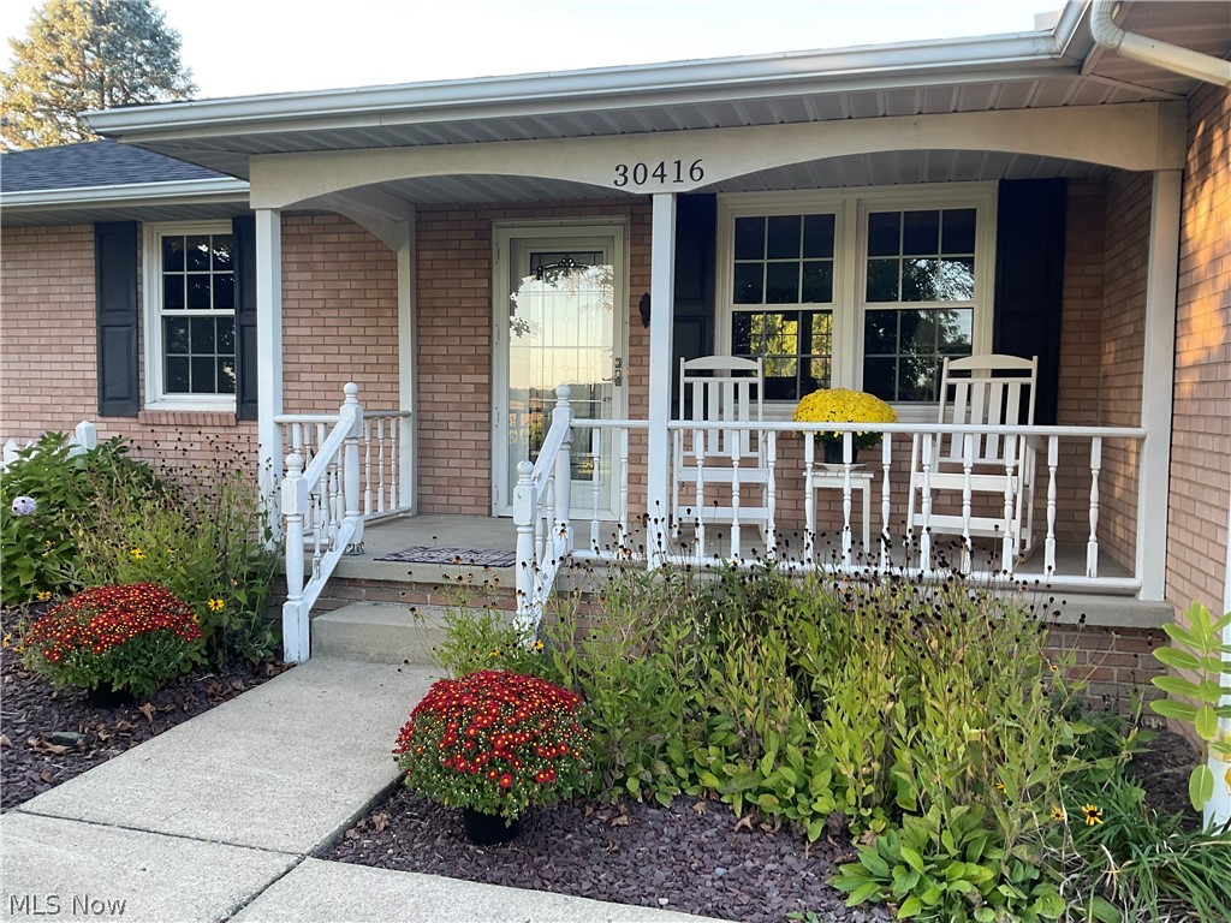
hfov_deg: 61.7
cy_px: 462
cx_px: 616
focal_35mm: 29
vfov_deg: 48.2
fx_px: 1031
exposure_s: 1/120
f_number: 1.8
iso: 50
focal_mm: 3
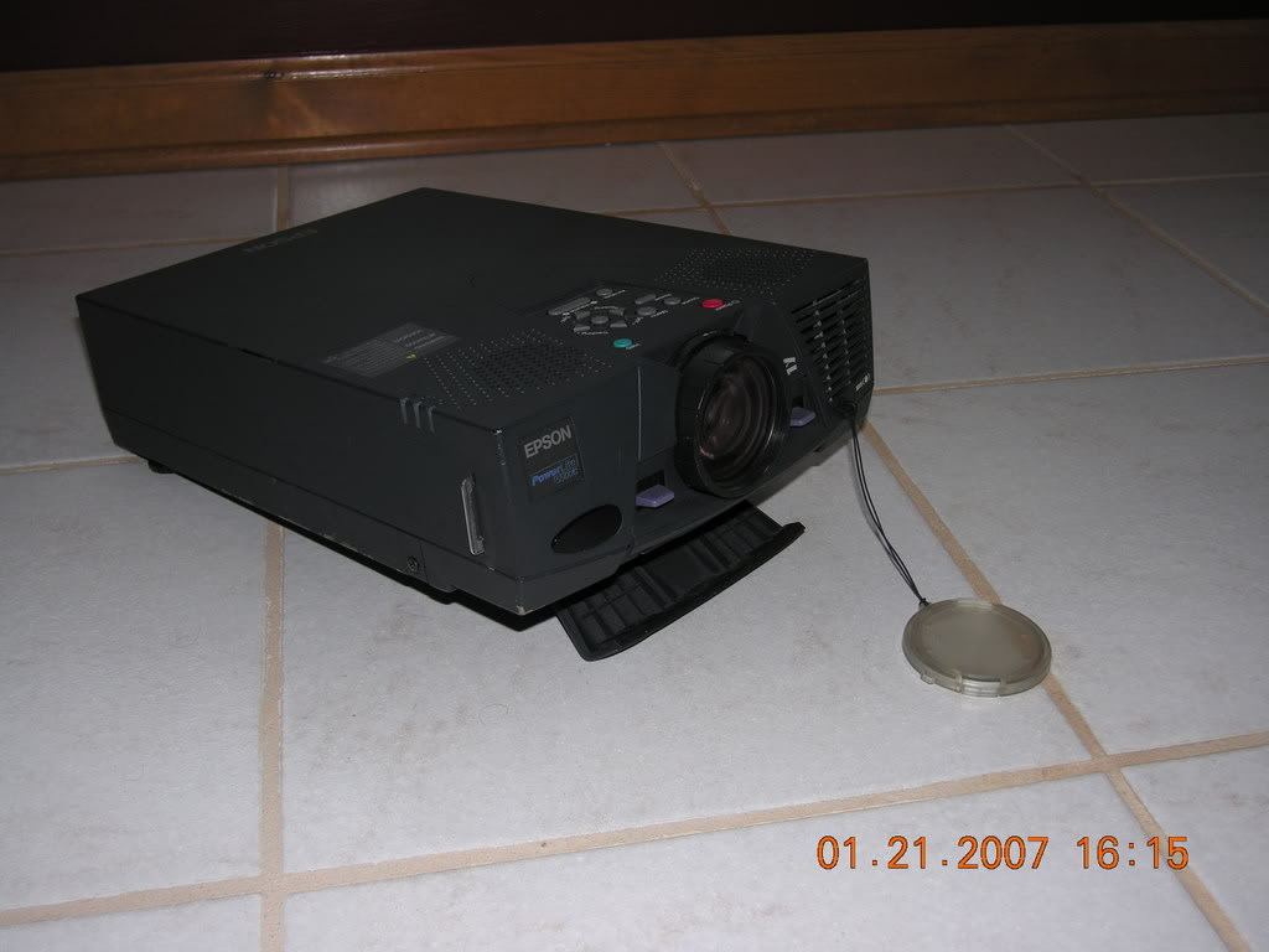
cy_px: 476
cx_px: 634
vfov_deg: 36.8
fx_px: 1430
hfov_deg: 47.9
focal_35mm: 39
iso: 50
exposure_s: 1/60.1
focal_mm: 10
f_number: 3.2
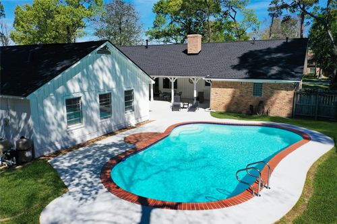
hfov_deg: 65.5
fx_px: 262
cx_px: 168
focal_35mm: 28
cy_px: 112
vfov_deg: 46.4
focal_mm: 10.26
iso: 100
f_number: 6.3
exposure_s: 1/500
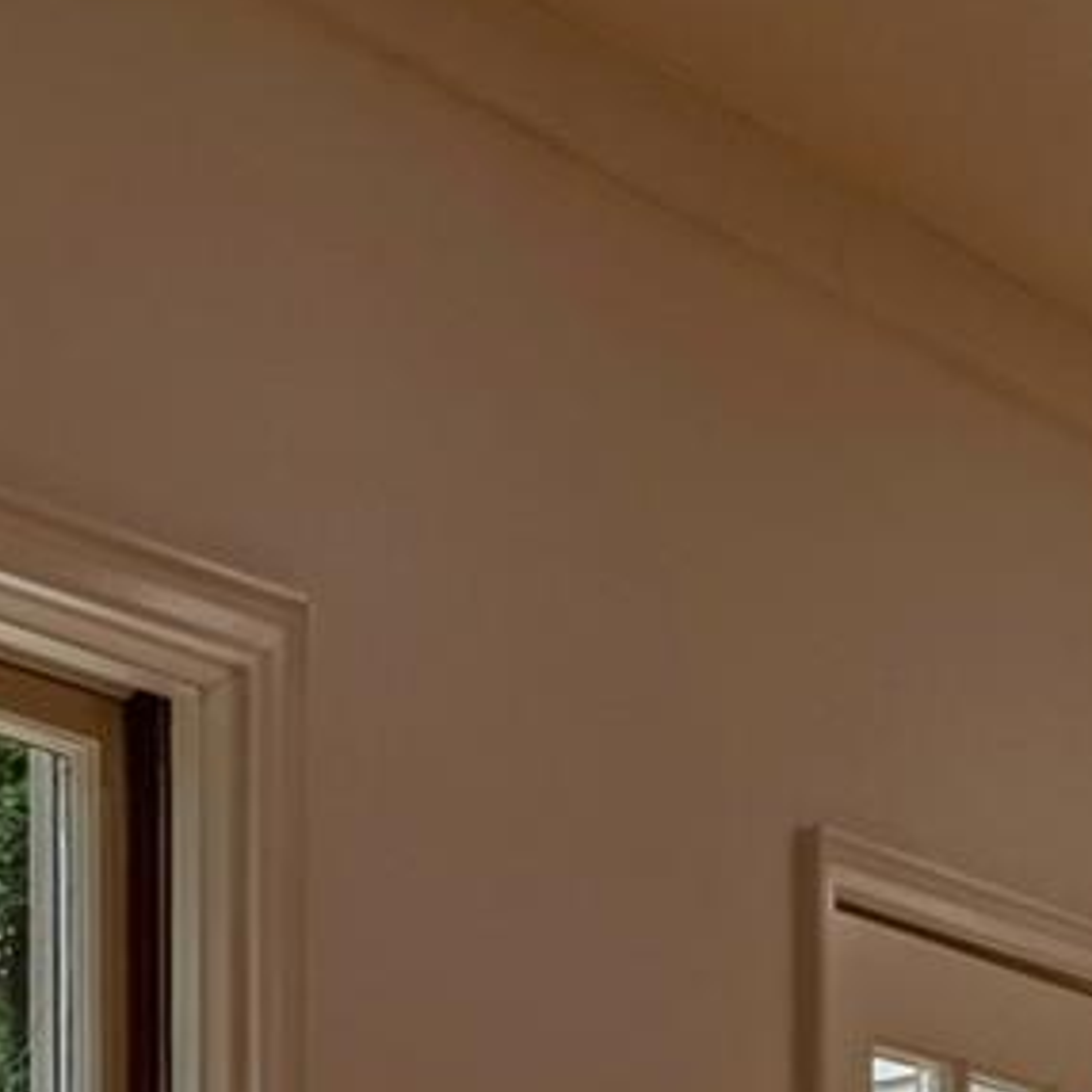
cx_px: -1661
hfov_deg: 13.5
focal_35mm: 85
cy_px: 1829
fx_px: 3034
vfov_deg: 17.4
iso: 100
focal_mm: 14
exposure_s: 1/320
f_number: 5
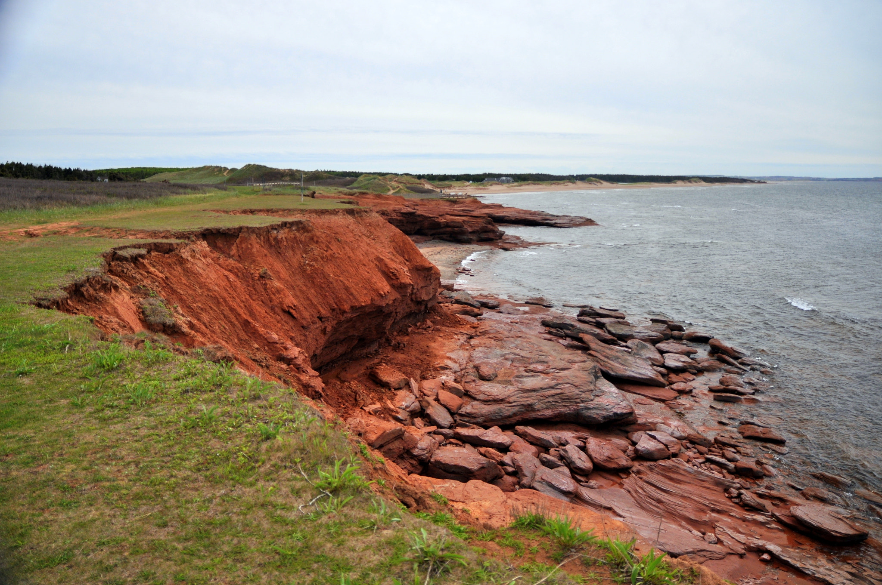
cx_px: 441
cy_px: 292
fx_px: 624
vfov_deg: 50.3
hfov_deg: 70.5
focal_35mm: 26
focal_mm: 17
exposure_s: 1/2000
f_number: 2.8
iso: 200
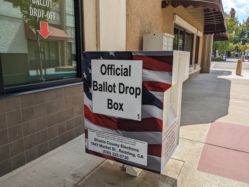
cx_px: 124
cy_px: 94
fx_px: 194
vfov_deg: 51.4
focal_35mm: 27
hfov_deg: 65.3
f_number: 1.73
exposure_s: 1/3344
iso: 56
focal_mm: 4.38
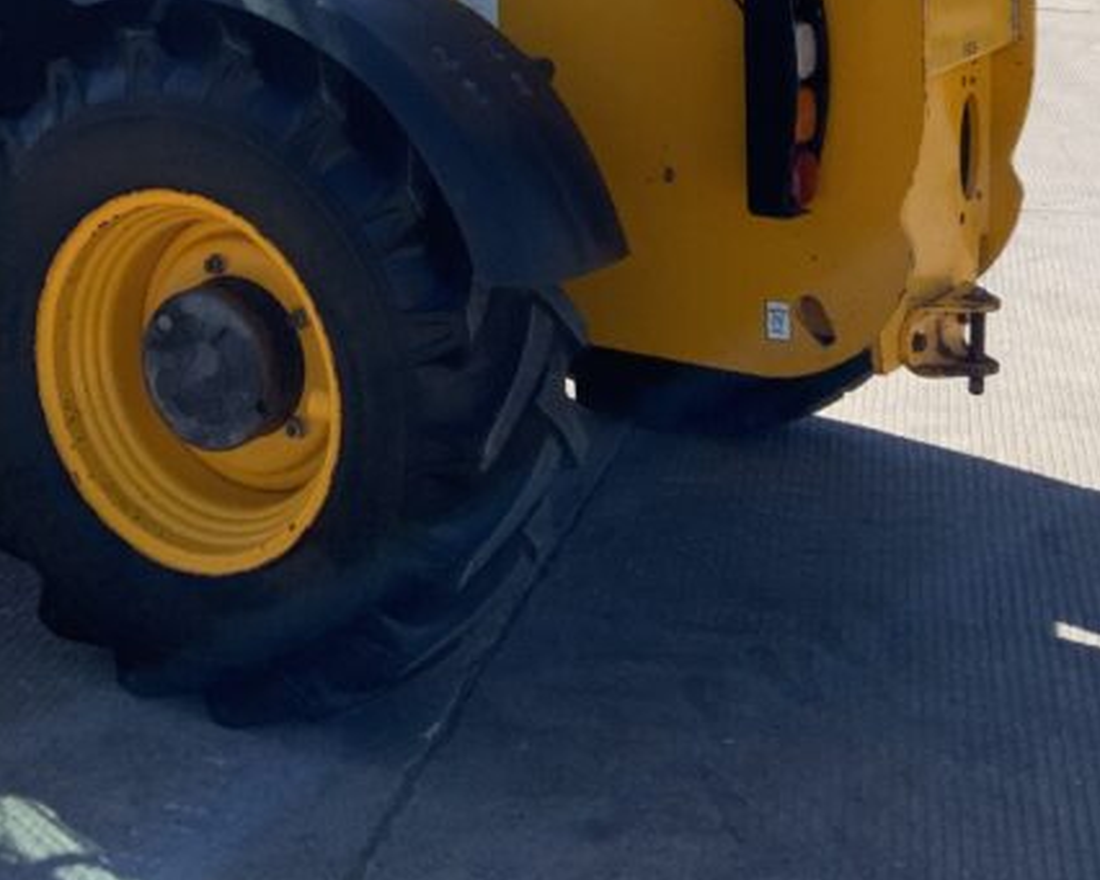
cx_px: 325
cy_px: -103
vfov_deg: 21.3
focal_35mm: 68
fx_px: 2214
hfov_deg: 27.6
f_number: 1.8
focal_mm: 3
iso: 16
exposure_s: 1/1577
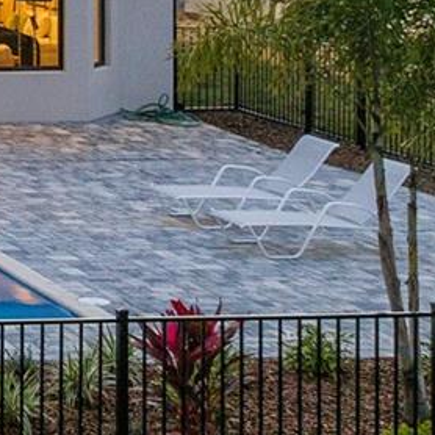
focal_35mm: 122
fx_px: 1735
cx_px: -698
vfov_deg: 13.8
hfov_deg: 11.2
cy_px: -131
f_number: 2.8
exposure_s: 1/60
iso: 200
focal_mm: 12.29
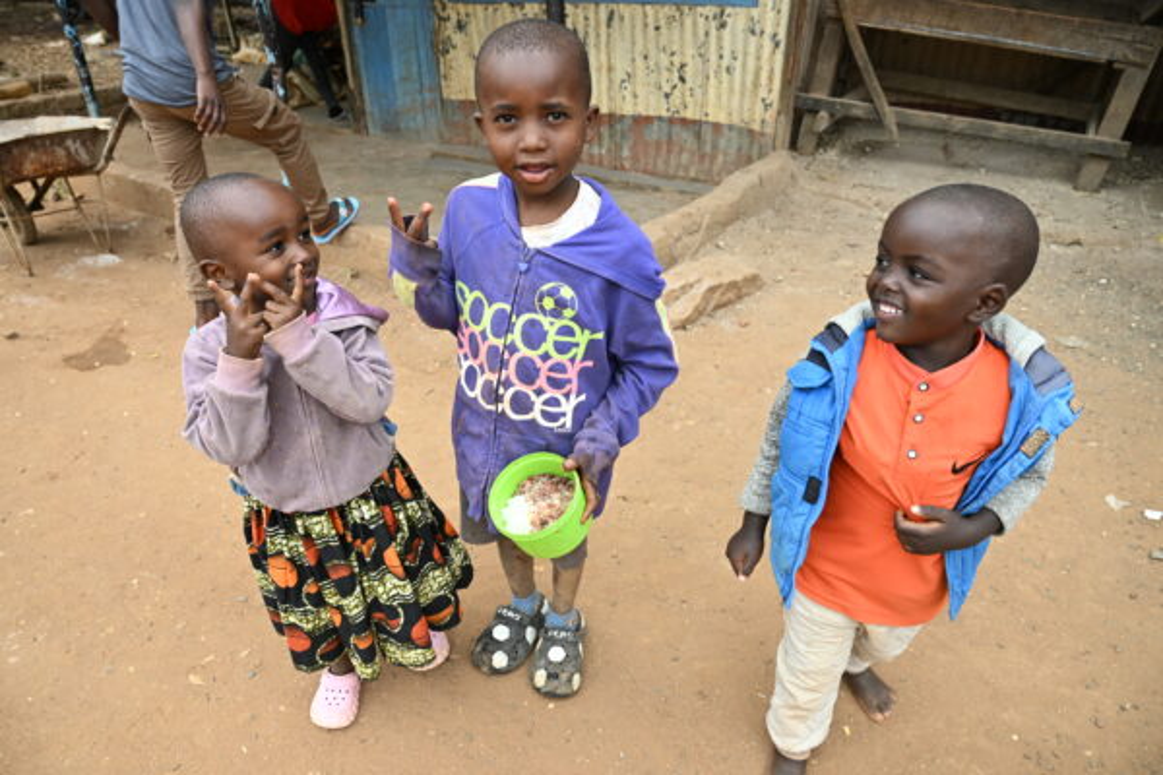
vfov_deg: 53.1
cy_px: 388
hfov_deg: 73.7
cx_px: 582
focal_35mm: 24
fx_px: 775
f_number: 5.6
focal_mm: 24
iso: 200
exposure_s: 1/250
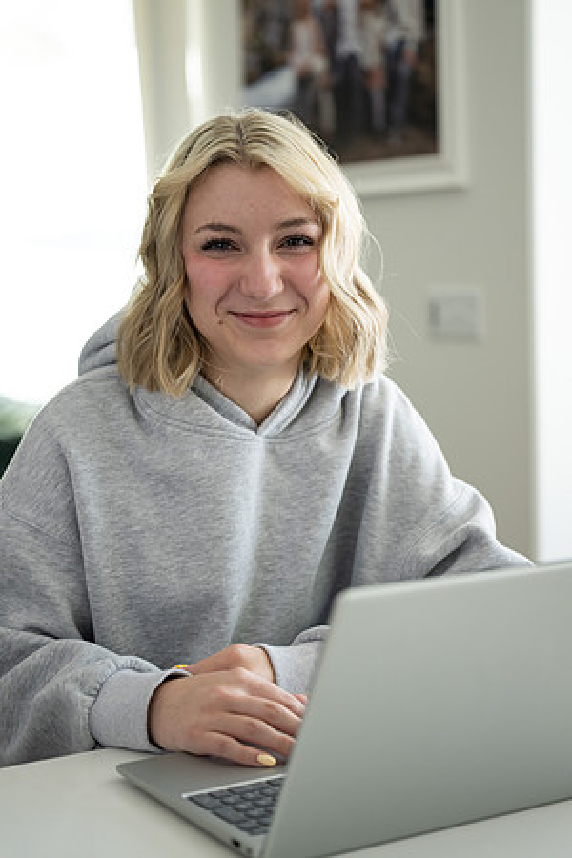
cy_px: 429
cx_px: 286
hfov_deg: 20.0
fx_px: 1621
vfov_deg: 29.7
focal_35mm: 68
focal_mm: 68
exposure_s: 1/200
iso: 200
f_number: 2.8
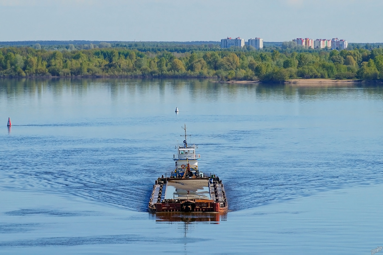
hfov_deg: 10.2
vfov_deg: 6.8
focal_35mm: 202
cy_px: 128
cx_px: 192
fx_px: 2154
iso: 200
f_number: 8
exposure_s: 1/640
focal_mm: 135
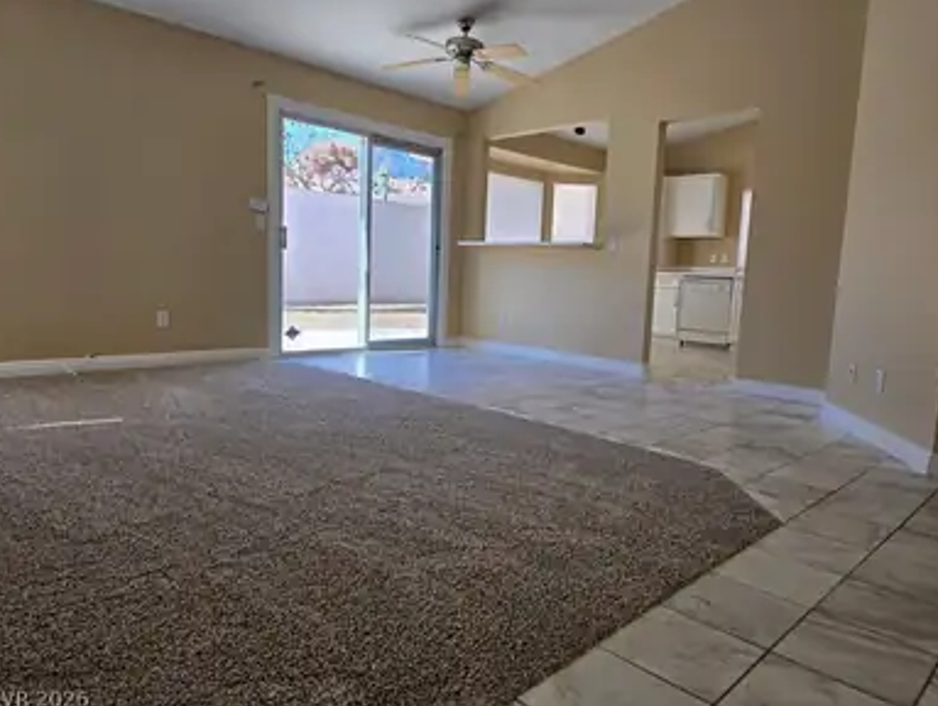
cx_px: 475
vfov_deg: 56.9
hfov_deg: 71.5
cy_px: 348
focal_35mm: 24
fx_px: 651
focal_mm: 6.3
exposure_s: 1/120
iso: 16
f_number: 1.7
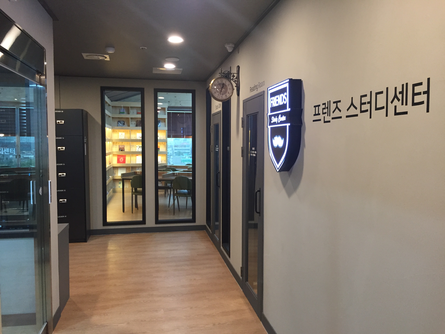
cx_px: 222
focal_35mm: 29
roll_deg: -1.3
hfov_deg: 61.7
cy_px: 167
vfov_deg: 48.2
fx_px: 373
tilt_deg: -4.3
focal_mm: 4.15
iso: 50
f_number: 2.2
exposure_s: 1/30
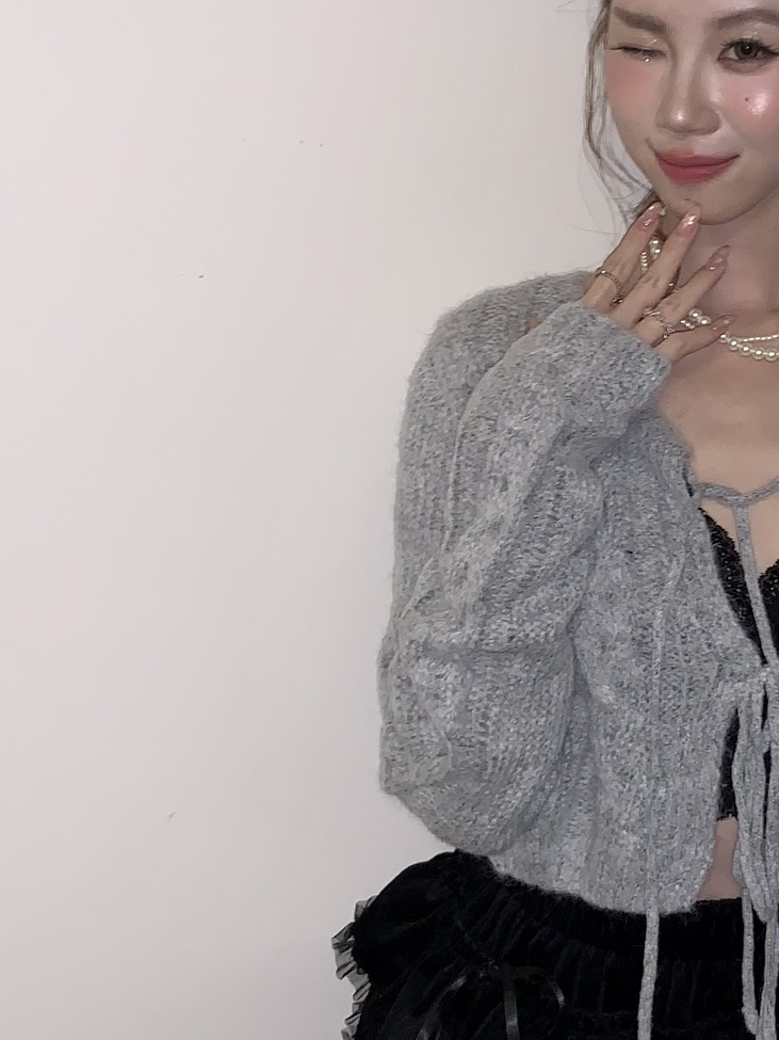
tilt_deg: -9.1
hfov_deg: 22.2
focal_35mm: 64
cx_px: 757
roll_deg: -0.1
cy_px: 381
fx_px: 1921
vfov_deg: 30.1
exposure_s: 1/16
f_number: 1.8
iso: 40
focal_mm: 4.25
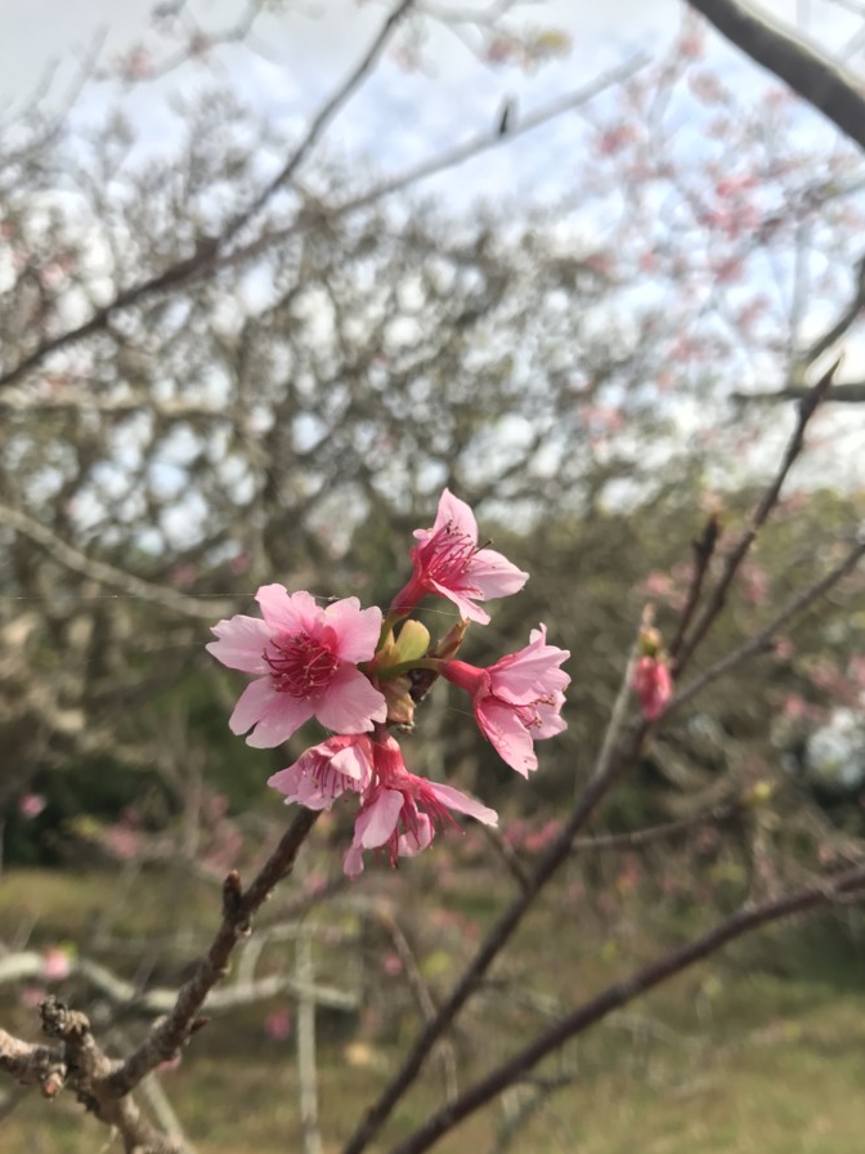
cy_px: 599
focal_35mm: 32
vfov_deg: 56.8
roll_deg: +2.6
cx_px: 456
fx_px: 1066
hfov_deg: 44.1
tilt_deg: +9.6
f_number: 1.8
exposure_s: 1/1088
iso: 20
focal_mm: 3.99
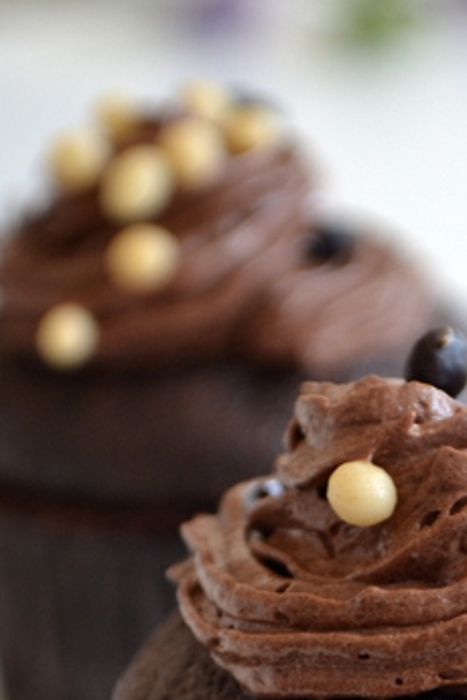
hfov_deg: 7.2
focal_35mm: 191
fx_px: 3719
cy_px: 659
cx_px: 376
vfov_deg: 10.7
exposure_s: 1/30
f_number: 5.6
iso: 400
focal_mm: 55
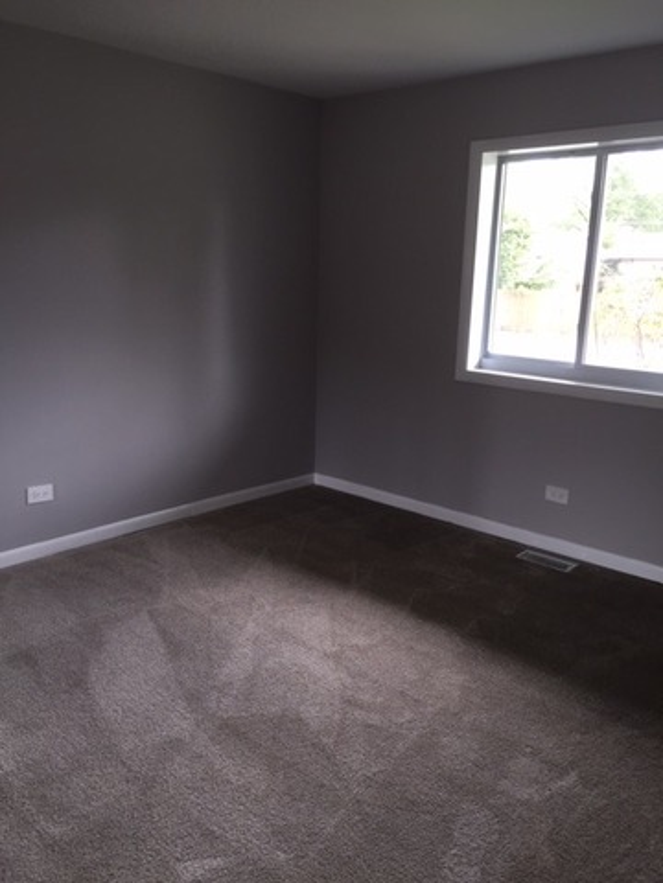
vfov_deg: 61.7
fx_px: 741
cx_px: 332
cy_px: 442
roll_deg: -1.9
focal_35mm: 29
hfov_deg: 48.2
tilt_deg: -12.9
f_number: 2.2
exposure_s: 1/31
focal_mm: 4.15
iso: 32
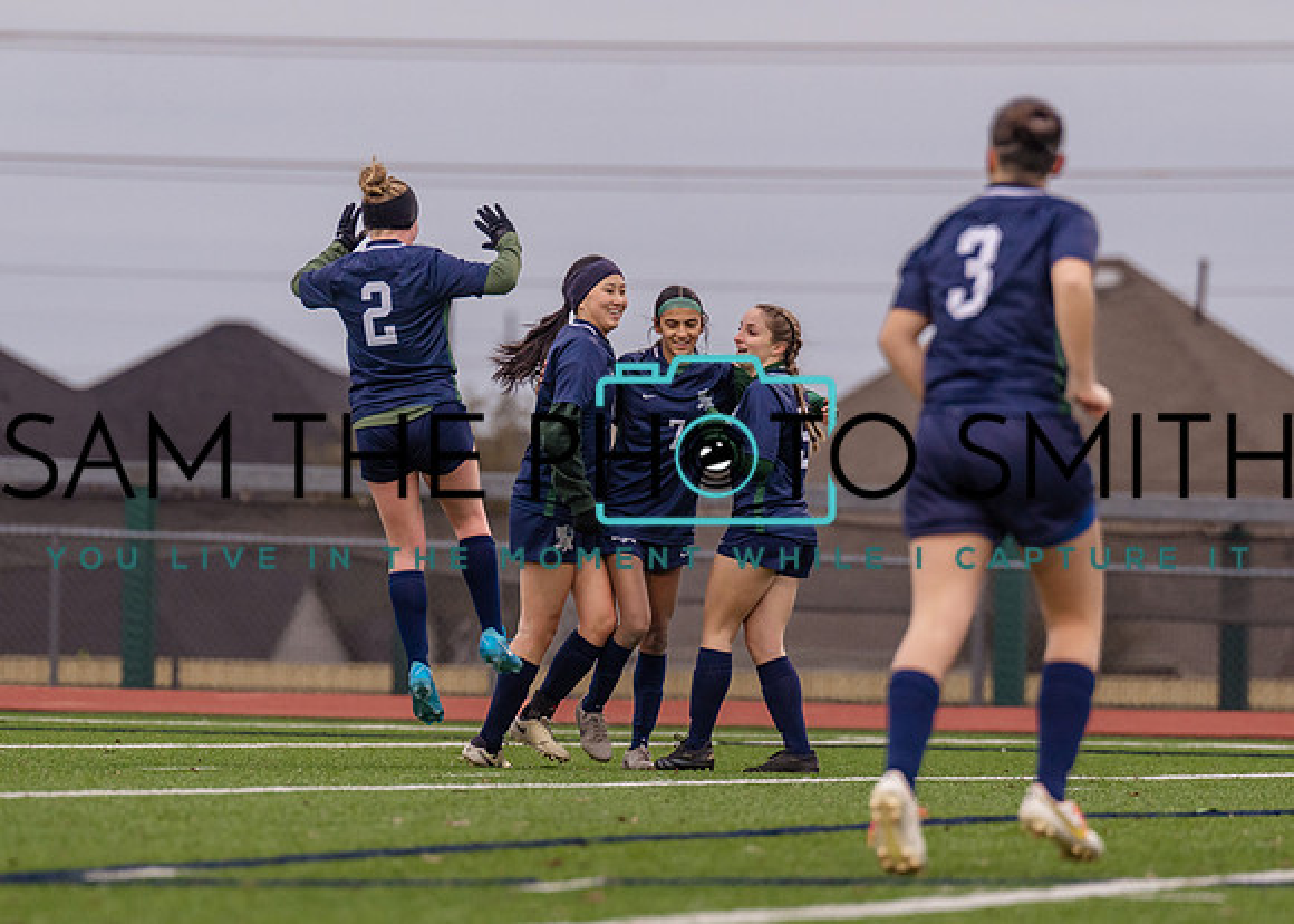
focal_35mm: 370
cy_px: 572
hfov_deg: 5.4
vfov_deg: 3.9
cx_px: 644
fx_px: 13607
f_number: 4.5
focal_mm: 280
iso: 800
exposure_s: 1/1250
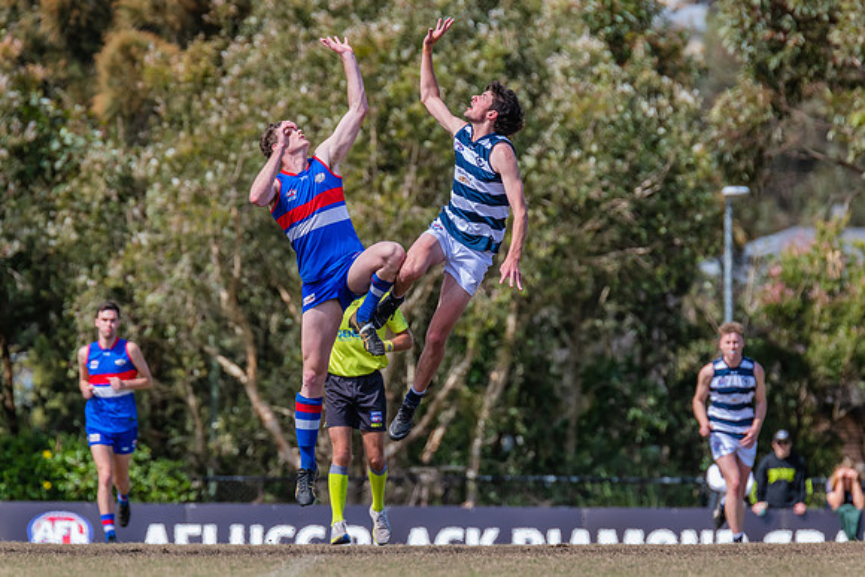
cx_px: 438
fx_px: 11033
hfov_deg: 4.5
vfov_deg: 3.0
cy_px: 309
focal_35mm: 459
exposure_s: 1/2000
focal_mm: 420
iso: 800
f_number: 5.6
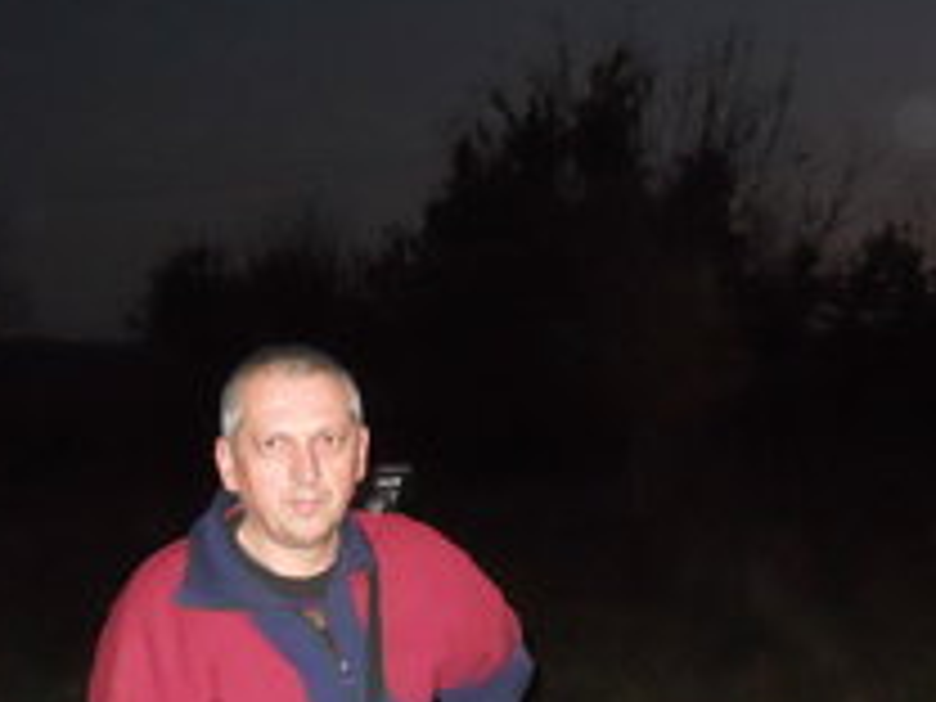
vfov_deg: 21.3
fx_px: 1866
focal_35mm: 69
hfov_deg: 28.2
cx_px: 436
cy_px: 452
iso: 1000
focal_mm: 6.72
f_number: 3.1
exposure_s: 1/30
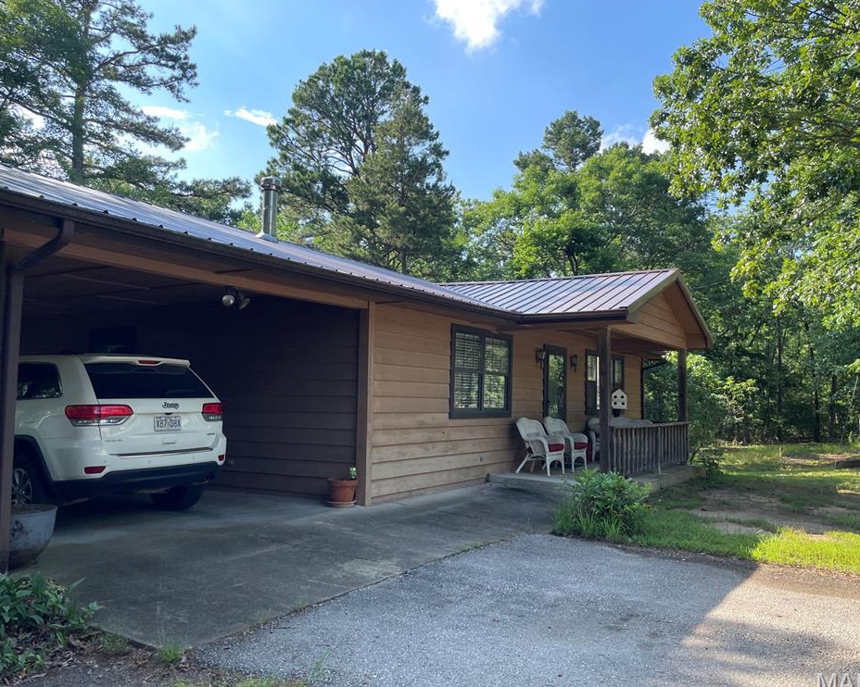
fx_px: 713
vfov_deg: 51.5
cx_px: 435
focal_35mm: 28
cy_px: 347
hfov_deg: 62.2
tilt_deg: +4.1
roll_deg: -0.2
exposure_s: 1/711
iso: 32
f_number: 1.6
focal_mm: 4.2
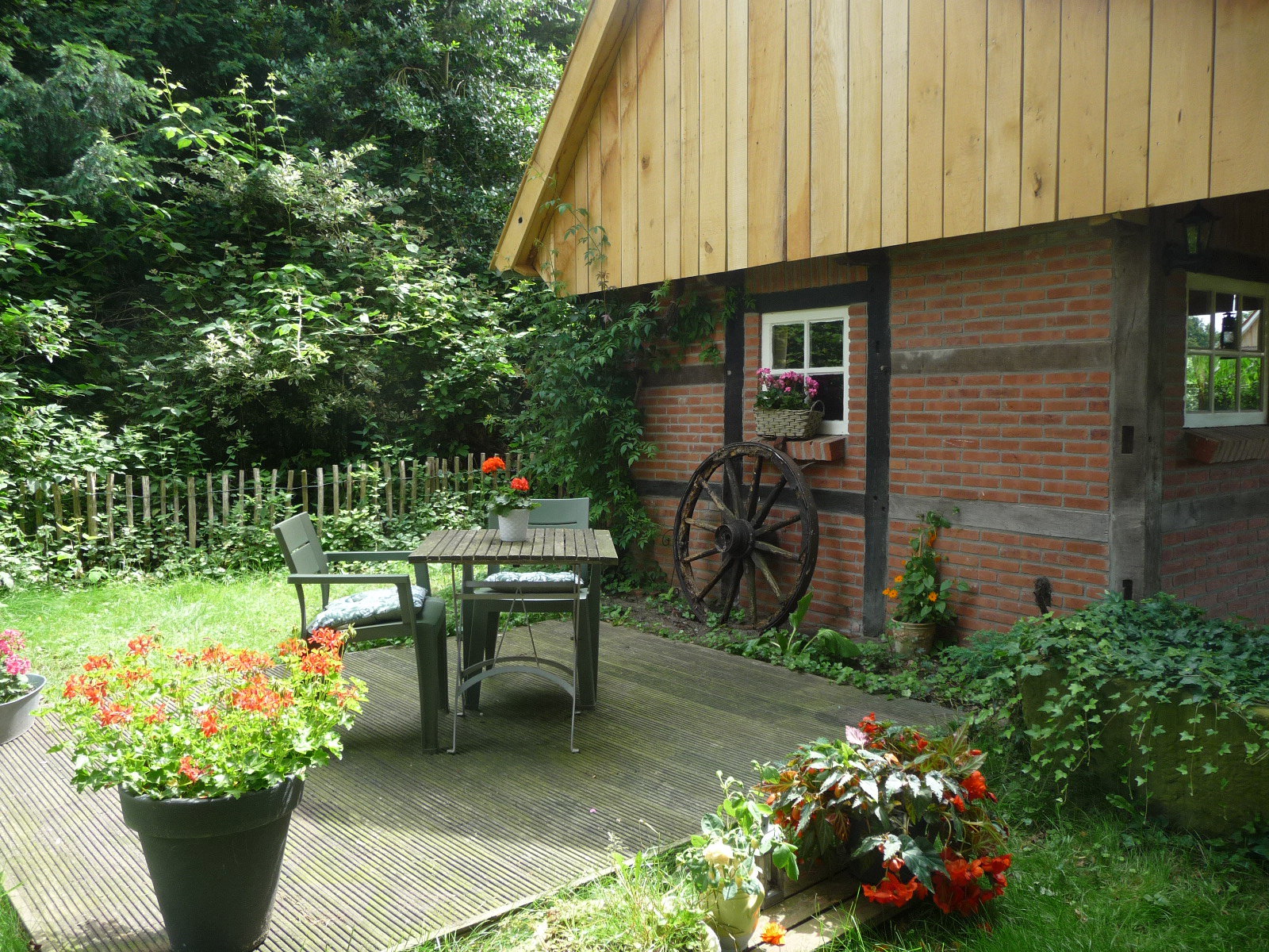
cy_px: 476
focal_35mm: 28
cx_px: 634
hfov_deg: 63.4
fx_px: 1026
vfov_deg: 49.7
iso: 100
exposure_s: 1/100
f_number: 3.3
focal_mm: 4.7
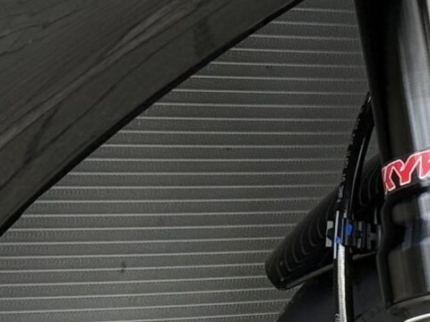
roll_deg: +0.0
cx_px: 185
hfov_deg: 7.7
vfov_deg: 5.8
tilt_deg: -20.2
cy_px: 455
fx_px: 3180
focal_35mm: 256
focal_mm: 6.76
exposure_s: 1/553
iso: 100
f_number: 1.78
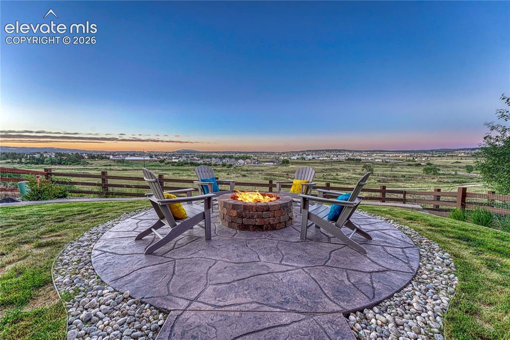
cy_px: 170
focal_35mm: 14
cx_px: 255
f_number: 8
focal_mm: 14
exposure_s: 1/5
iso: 400
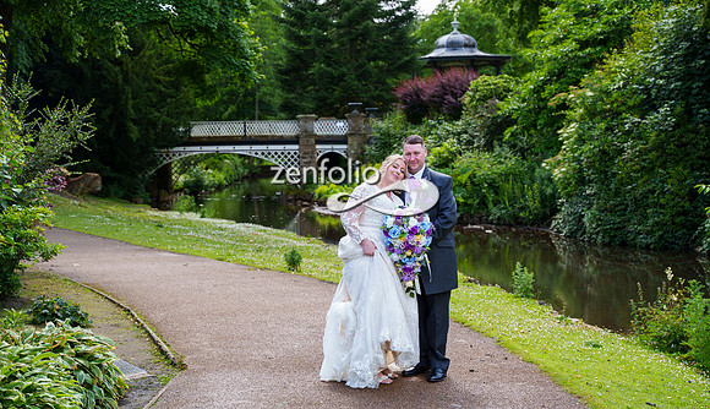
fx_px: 1084
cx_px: 355
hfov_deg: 36.3
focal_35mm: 57
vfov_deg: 21.4
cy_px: 204
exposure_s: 1/500
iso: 200
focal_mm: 55
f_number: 3.5
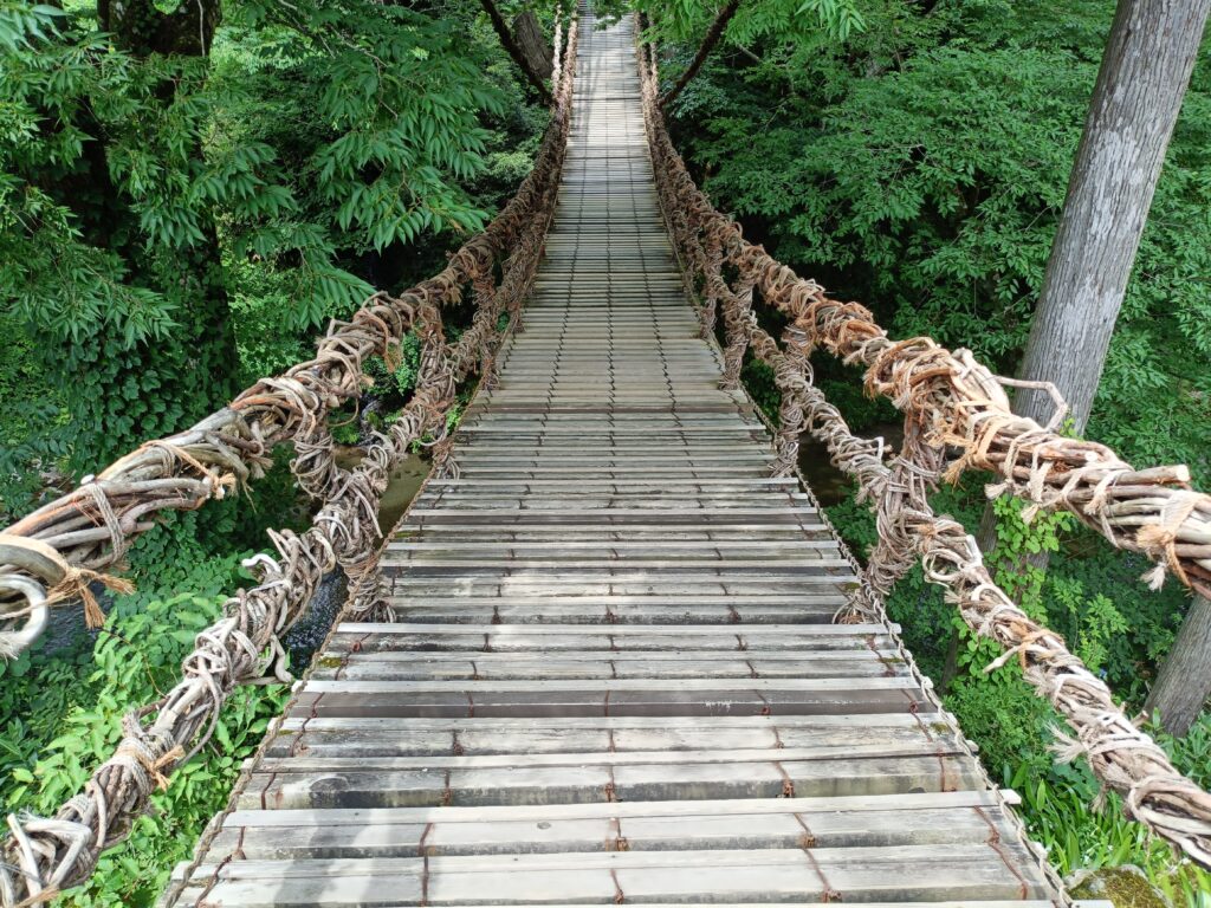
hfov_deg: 69.4
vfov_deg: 54.9
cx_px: 606
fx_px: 875
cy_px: 454
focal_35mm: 25
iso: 64
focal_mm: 4.7
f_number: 1.7
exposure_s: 1/101
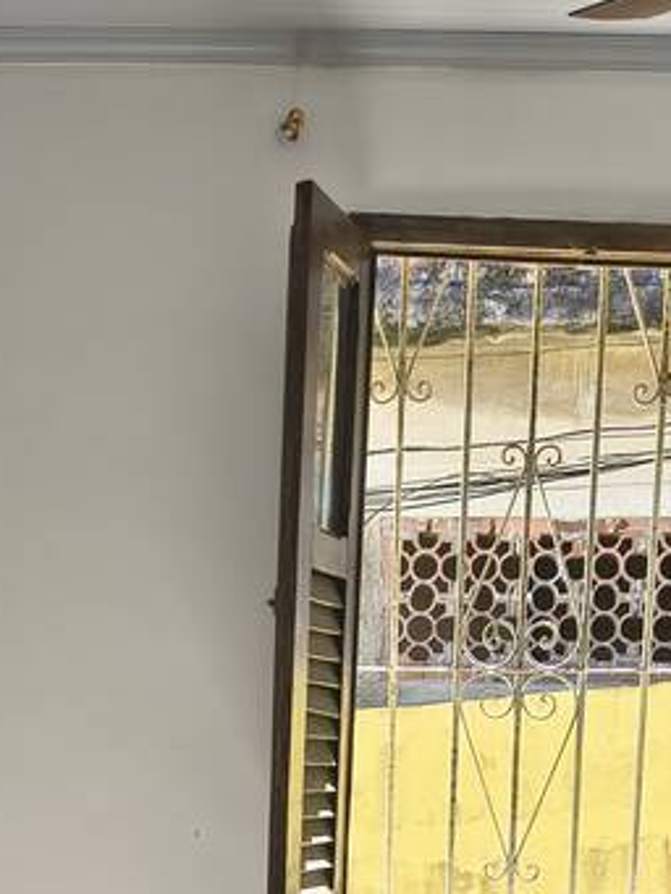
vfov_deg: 22.3
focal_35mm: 76
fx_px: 1963
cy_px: 1243
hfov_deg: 19.4
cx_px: 246
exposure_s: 1/231
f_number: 1.8
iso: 100
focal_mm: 5.56
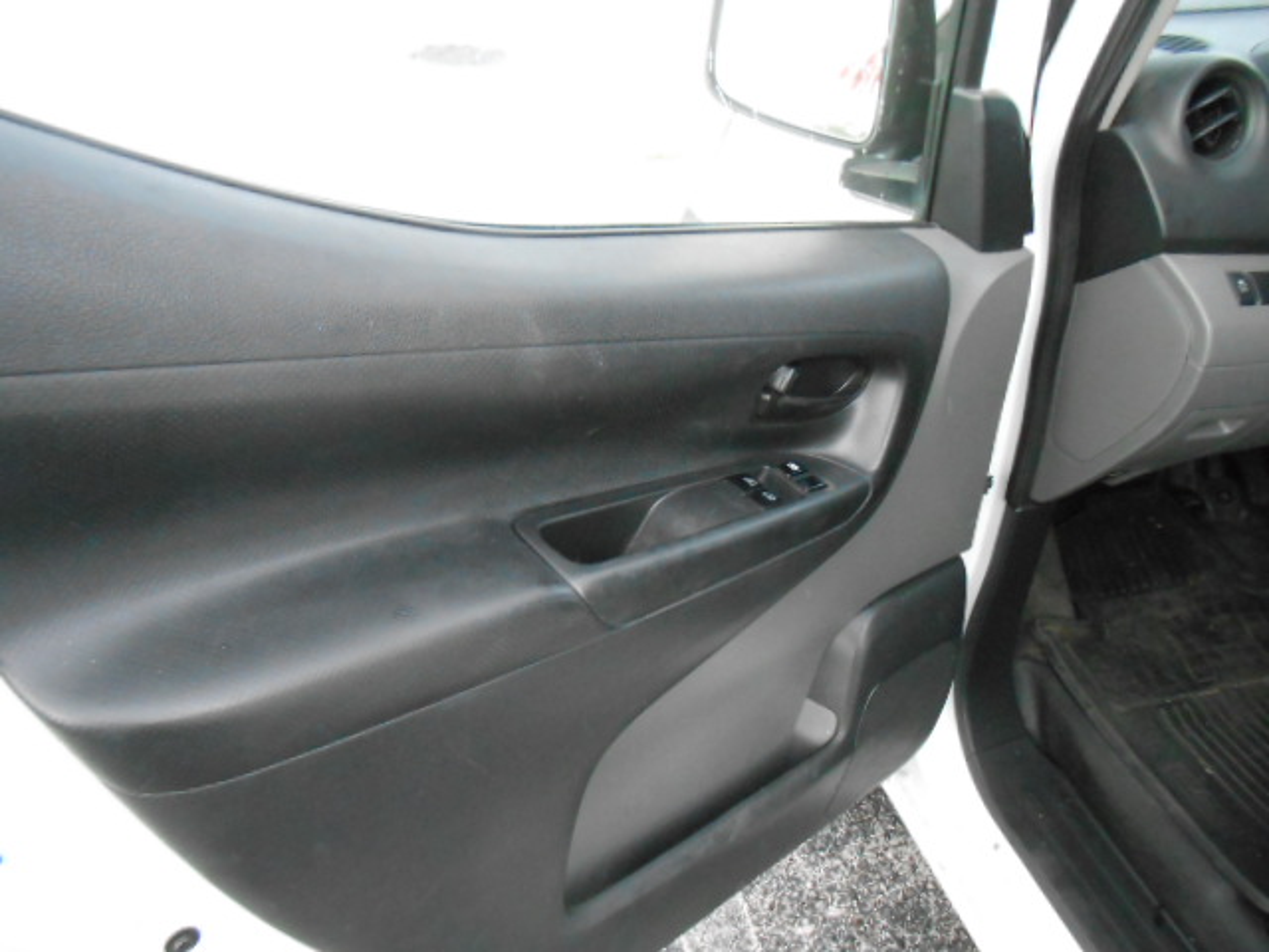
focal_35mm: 26
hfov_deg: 67.3
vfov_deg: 53.1
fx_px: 953
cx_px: 634
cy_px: 476
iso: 800
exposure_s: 1/100
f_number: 3.5
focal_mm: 4.6
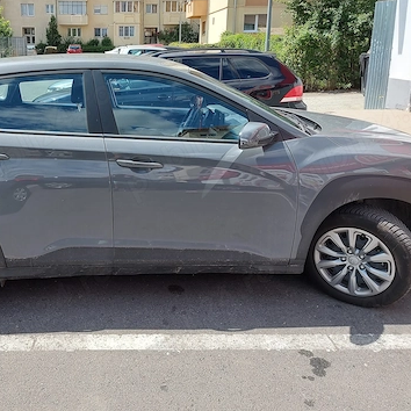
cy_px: 152
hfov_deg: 44.9
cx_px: 118
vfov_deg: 45.6
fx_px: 484
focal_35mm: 36
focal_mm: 5.23
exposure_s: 1/569
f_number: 1.8
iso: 32
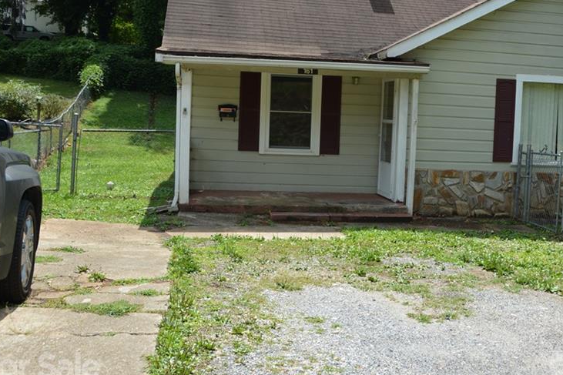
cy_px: 139
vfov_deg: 31.7
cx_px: 370
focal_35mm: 42
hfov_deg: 45.8
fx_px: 657
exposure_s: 1/250
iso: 125
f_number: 8
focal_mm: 20
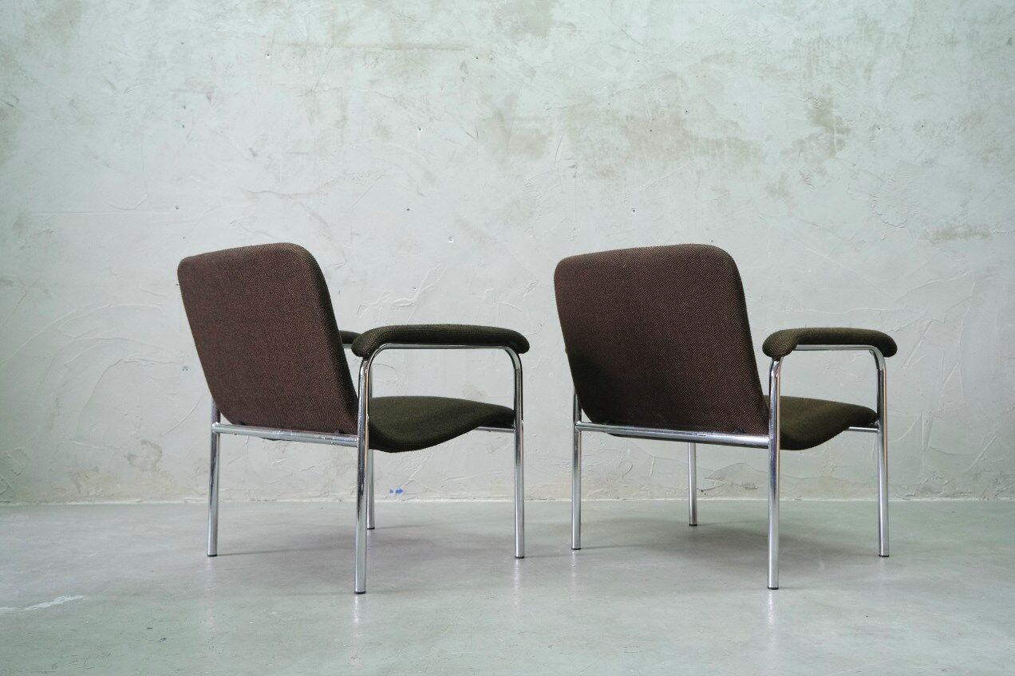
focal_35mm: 33
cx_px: 508
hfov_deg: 57.2
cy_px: 338
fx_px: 930
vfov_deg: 40.0
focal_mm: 22.3
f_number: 4
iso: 2500
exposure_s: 1/30
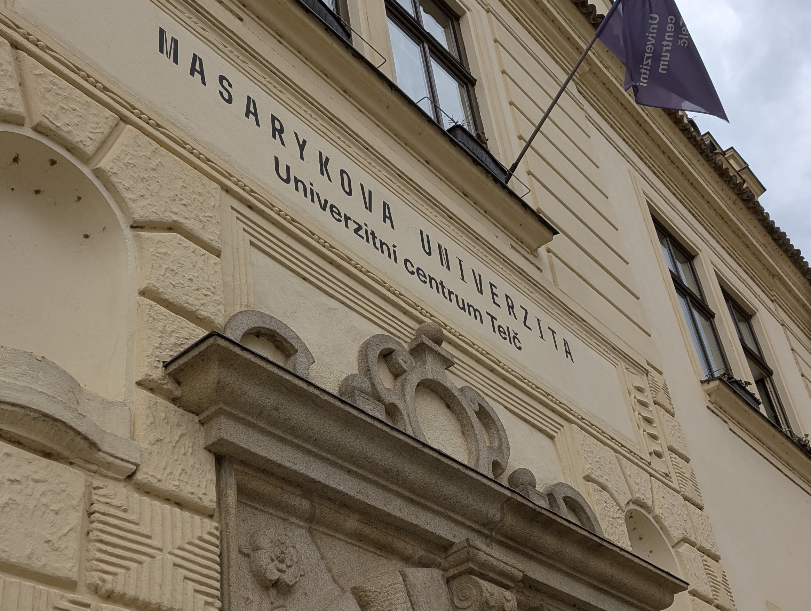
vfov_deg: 34.1
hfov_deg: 44.6
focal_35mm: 42
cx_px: 339
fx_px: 985
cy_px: 402
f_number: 1.68
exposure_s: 1/693
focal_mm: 6.9
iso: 20
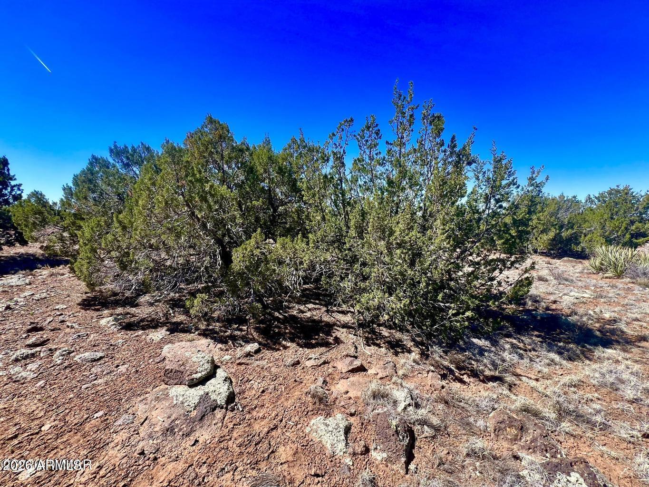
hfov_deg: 106.2
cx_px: 324
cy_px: 244
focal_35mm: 13
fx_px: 244
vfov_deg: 89.9
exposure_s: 1/488
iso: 32
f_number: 1.8
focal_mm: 1.57
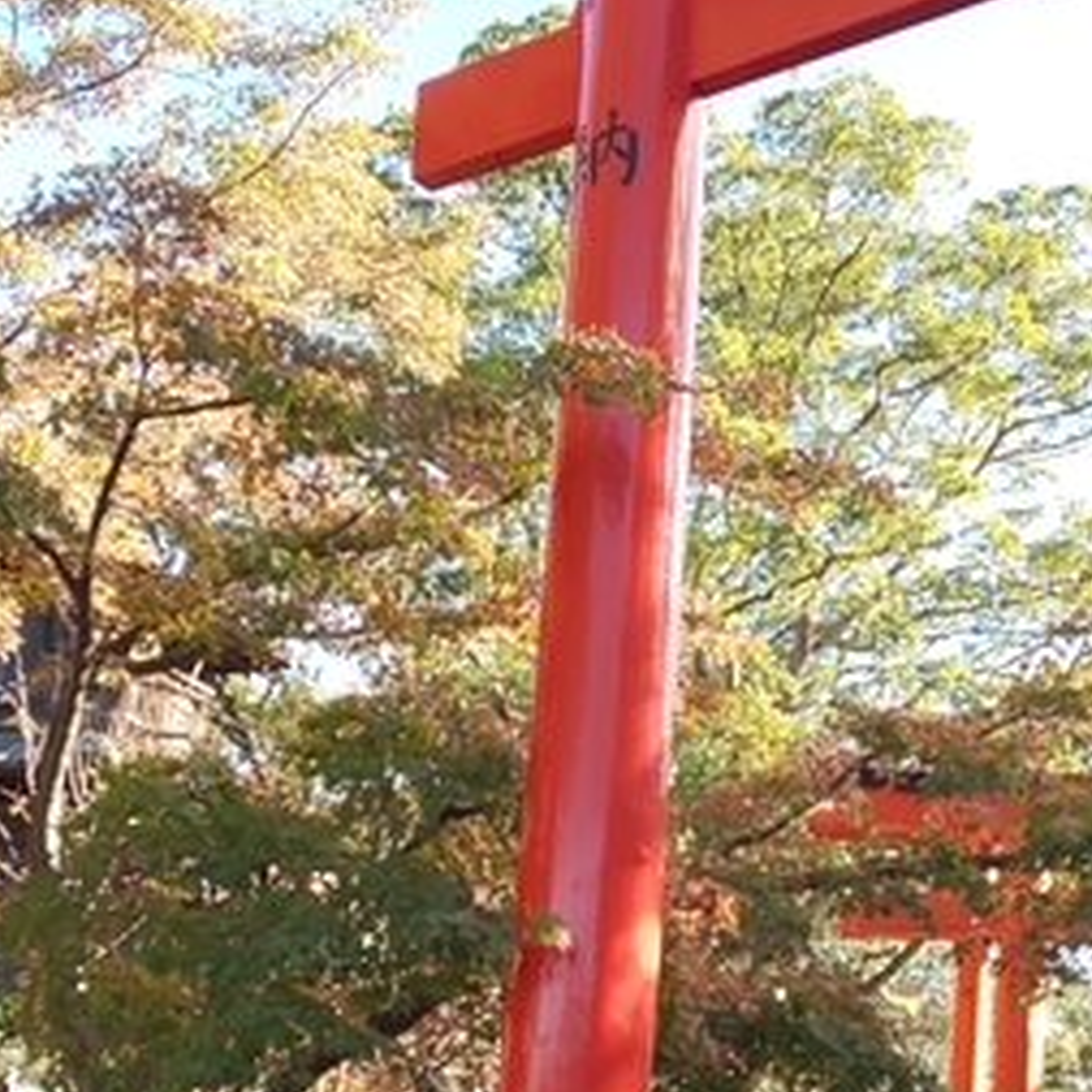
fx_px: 1999
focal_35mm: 56
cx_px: 630
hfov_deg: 30.5
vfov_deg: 30.4
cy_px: 721
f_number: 1.94
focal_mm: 3.45
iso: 28
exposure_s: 1/140
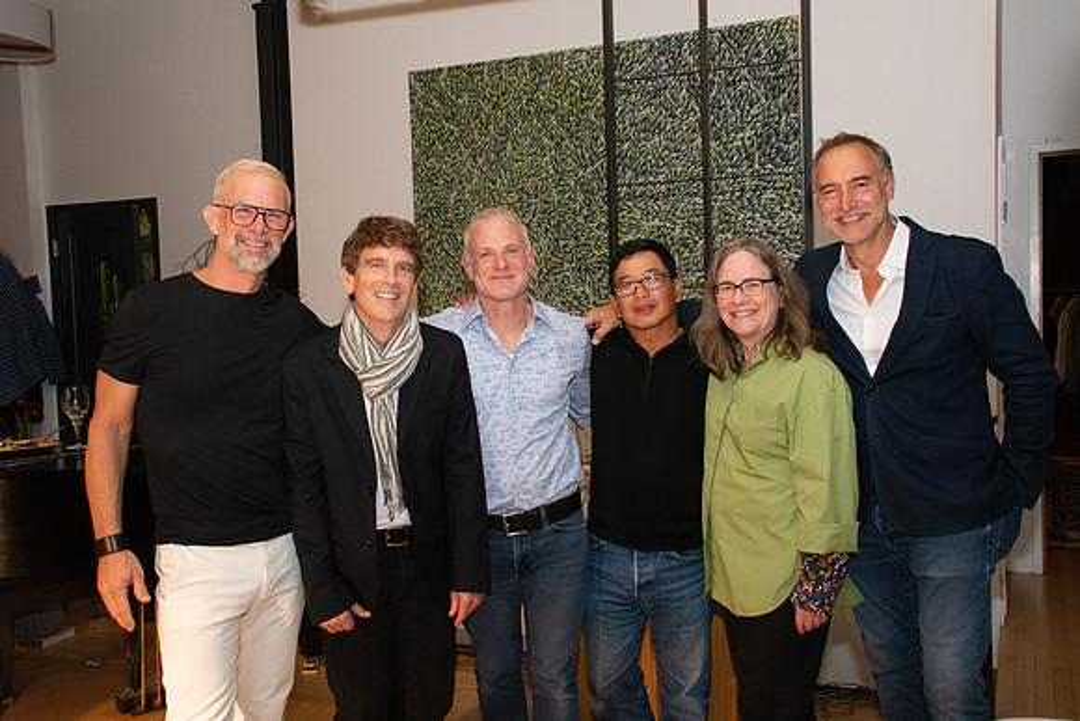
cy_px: 360
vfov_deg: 35.5
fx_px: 1125
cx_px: 540
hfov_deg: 51.3
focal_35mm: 38
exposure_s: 1/125
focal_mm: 25
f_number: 11
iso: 5000
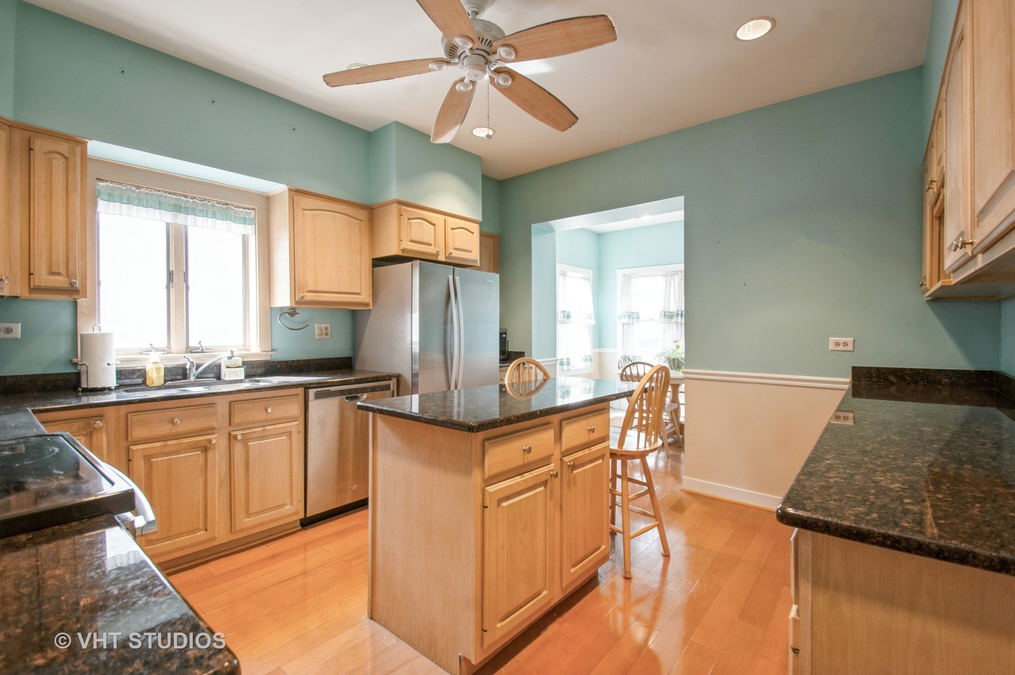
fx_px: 422
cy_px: 338
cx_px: 508
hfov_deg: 100.4
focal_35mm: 15
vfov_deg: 77.2
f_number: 11
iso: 200
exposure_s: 1/6
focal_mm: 10
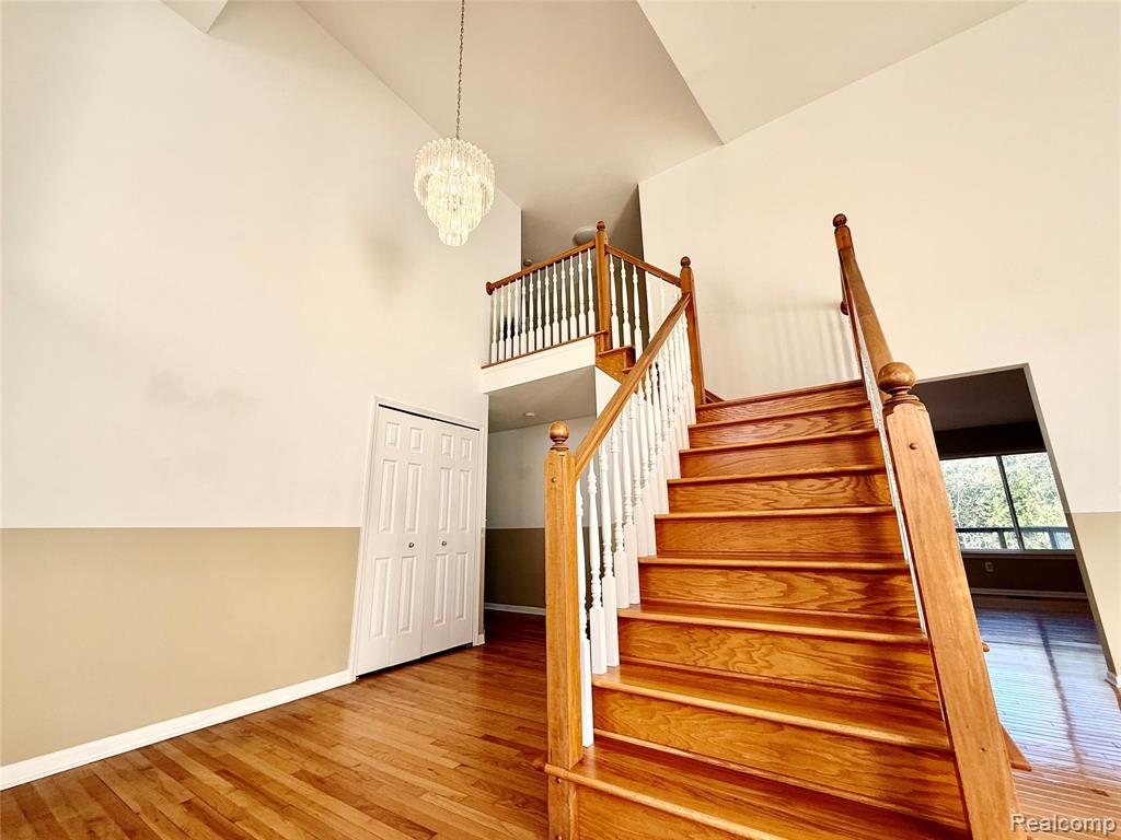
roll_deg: +0.9
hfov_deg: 102.1
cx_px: 560
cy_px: 420
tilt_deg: +16.1
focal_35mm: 14
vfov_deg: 85.7
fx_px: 453
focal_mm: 2.22
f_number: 2.2
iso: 40
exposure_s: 1/99
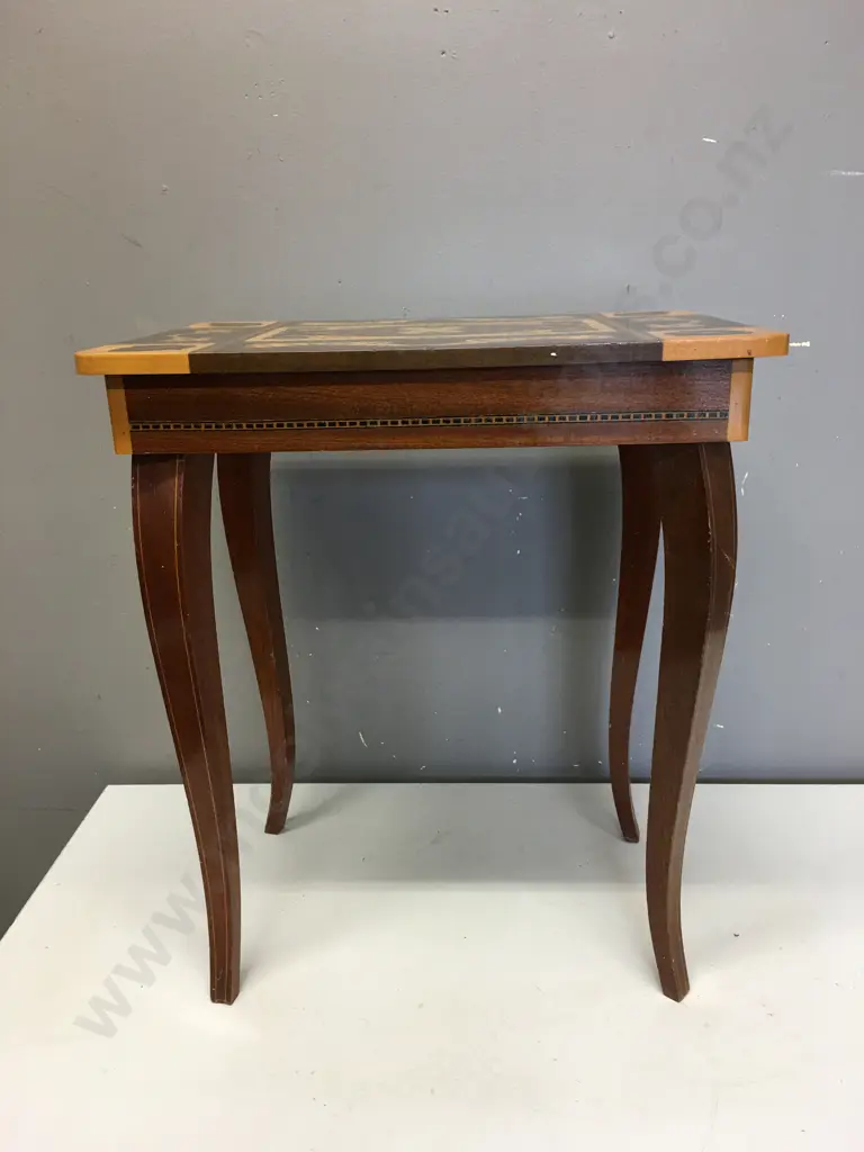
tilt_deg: -15.7
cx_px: 432
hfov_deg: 48.2
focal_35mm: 29
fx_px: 965
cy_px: 576
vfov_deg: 61.7
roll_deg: -0.1
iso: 50
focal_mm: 4.15
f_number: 2.2
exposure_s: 1/33
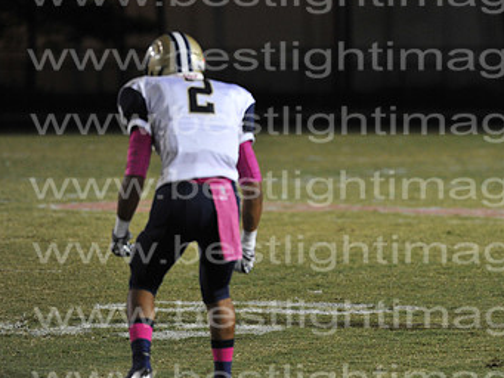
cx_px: 367
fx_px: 4763
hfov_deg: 6.1
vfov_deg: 4.5
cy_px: 157
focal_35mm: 327
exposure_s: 1/400
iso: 3200
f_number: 3.2
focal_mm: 200
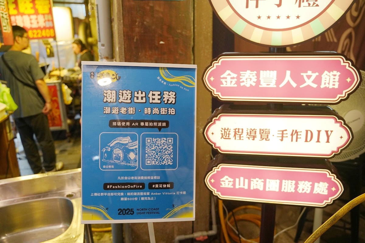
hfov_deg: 65.5
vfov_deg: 46.4
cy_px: 122
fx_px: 284
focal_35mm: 28
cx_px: 182
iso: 1600
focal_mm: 28
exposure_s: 1/160
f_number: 4
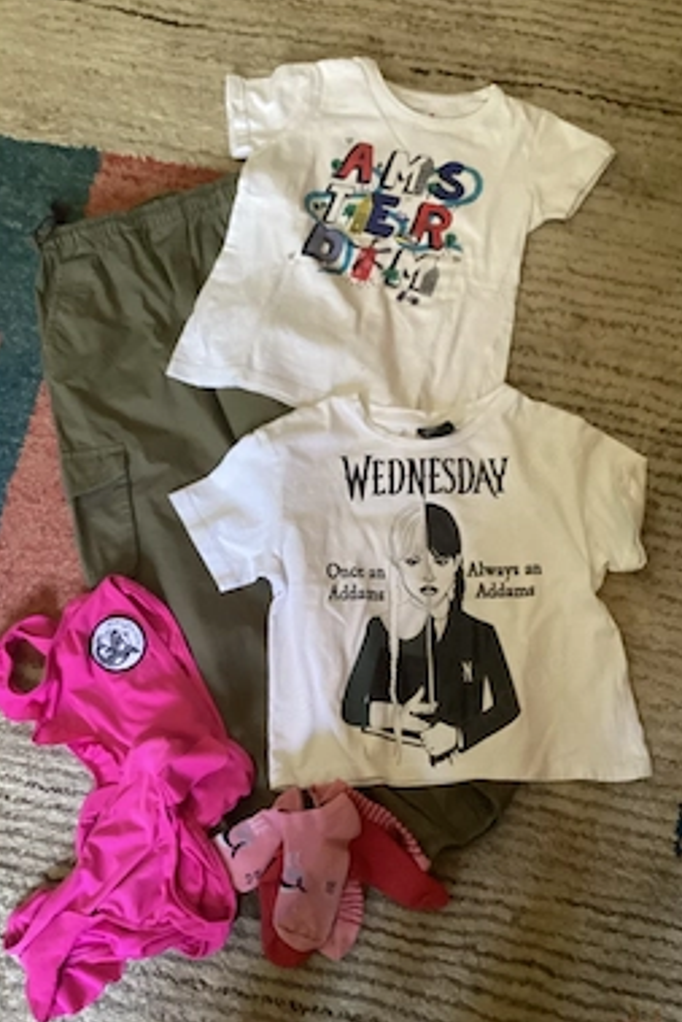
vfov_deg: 55.8
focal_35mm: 34
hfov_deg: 38.9
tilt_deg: -73.8
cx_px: 342
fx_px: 965
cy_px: 529
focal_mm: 3.3
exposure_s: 1/30
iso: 500
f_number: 2.4
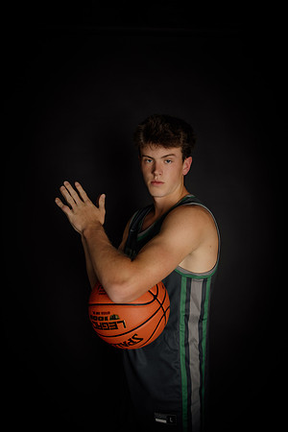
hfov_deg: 47.9
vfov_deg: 67.4
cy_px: 216
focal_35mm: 27
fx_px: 324
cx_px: 144
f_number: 1.8
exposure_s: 1/250
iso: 100
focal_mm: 18
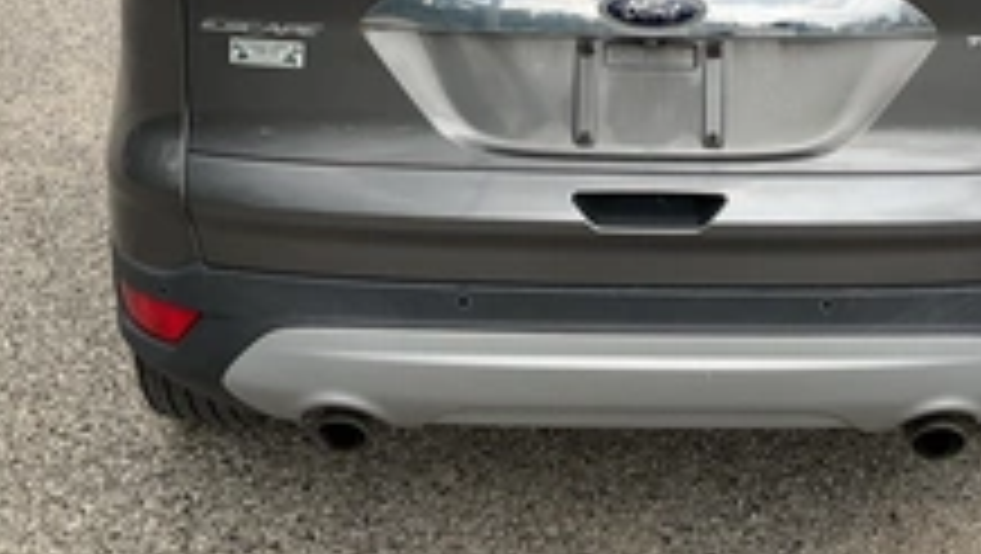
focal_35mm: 58
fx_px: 1510
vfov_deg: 19.9
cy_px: -50
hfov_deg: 35.6
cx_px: 657
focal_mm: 3
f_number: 1.8
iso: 25
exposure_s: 1/1015
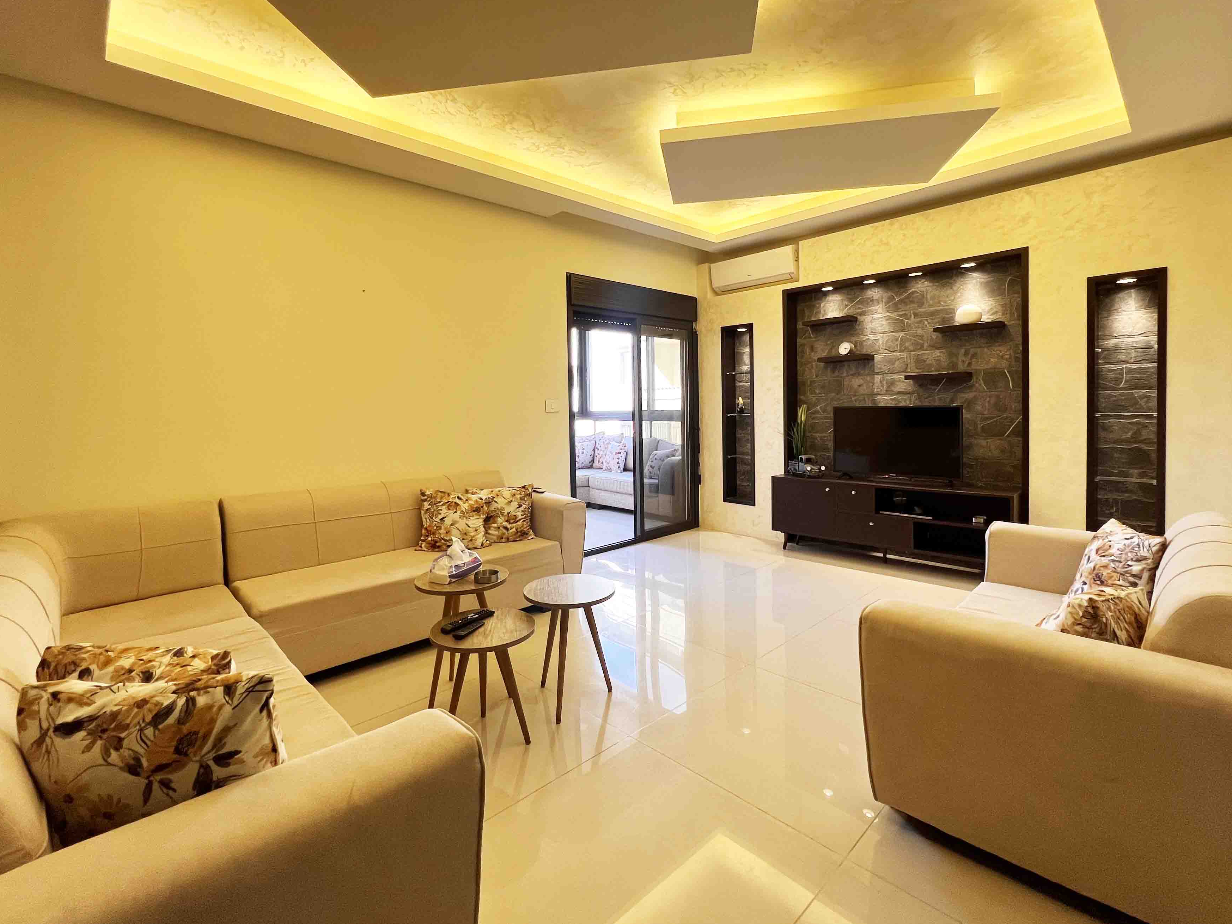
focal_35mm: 15
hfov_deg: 98.2
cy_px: 424
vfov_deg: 81.6
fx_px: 534
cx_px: 608
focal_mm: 1.57
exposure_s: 1/99
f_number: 1.8
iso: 100
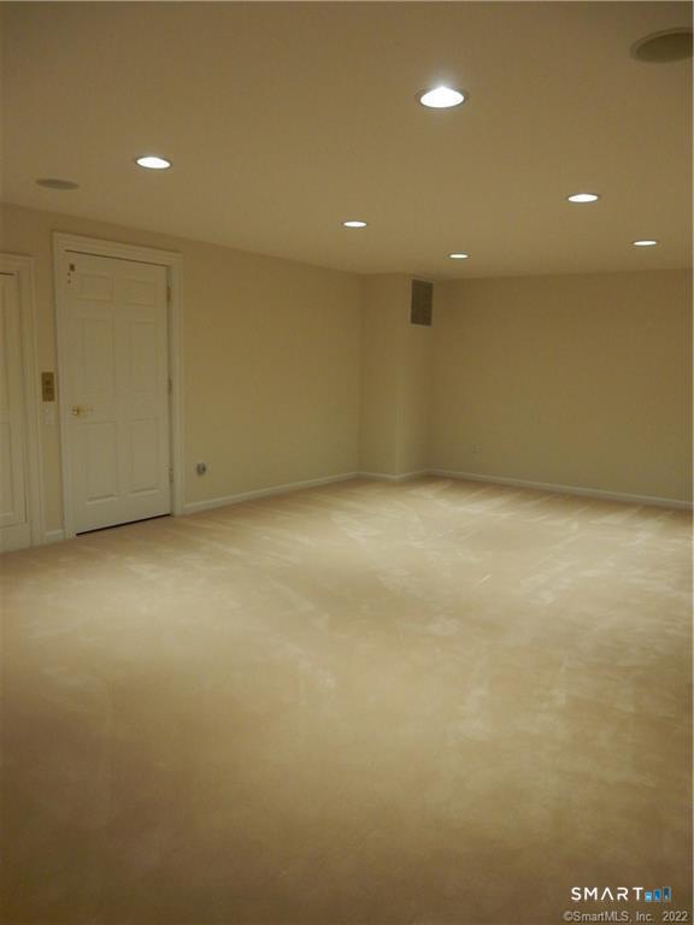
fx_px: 668
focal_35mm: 25
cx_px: 347
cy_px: 462
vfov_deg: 69.4
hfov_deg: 54.9
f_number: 3.7
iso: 320
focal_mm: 4.5
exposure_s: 1/30
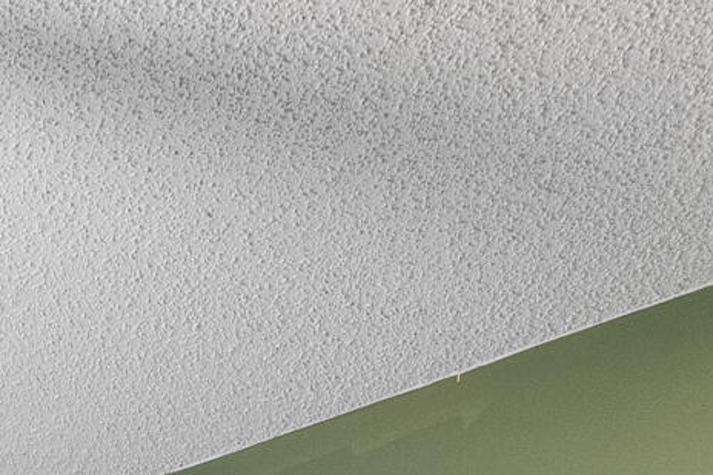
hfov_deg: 19.8
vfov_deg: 11.7
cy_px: 1116
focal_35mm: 97
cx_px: -128
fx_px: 1920
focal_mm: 10
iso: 320
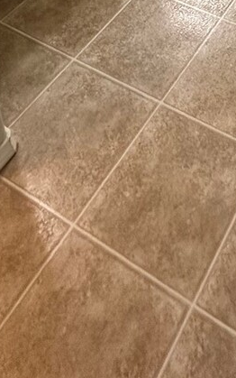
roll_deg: -1.4
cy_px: -235
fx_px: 525
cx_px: 289
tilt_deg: -20.1
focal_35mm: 51
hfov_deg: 23.1
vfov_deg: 25.3
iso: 250
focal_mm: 2.22
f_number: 2.2
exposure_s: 1/60
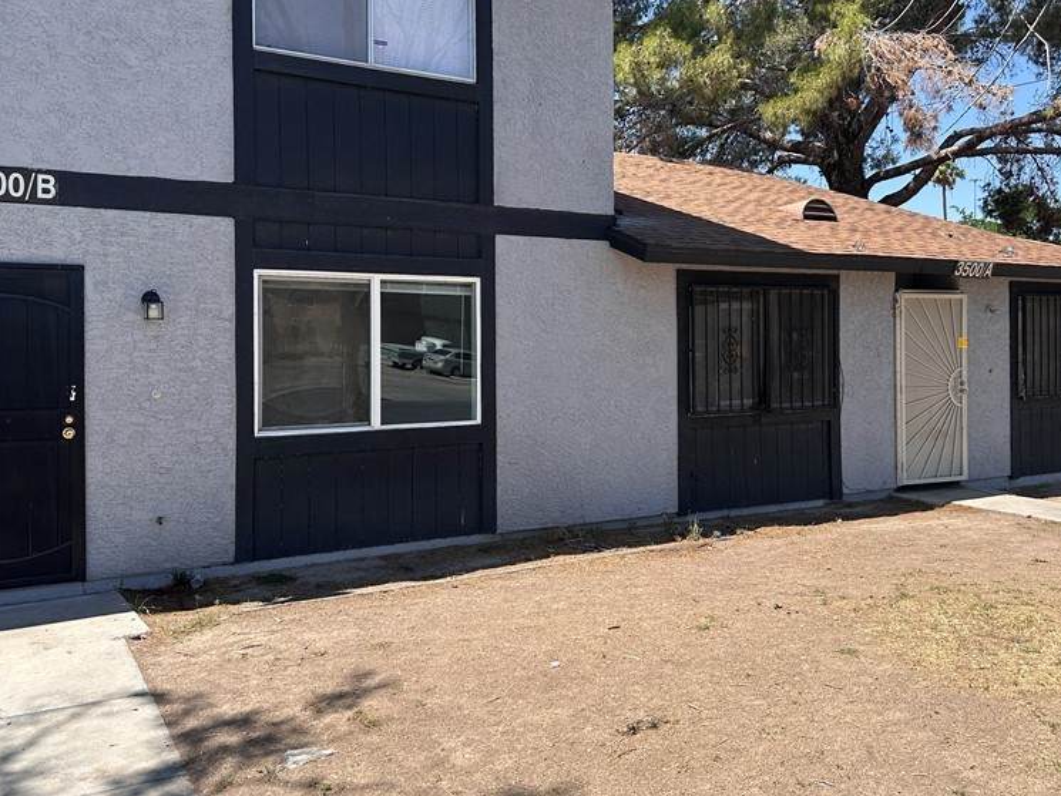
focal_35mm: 33
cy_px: 340
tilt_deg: -0.2
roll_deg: +0.8
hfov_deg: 55.3
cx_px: 558
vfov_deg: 42.8
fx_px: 1012
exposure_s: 1/2967
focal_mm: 6.86
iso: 80
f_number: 1.78
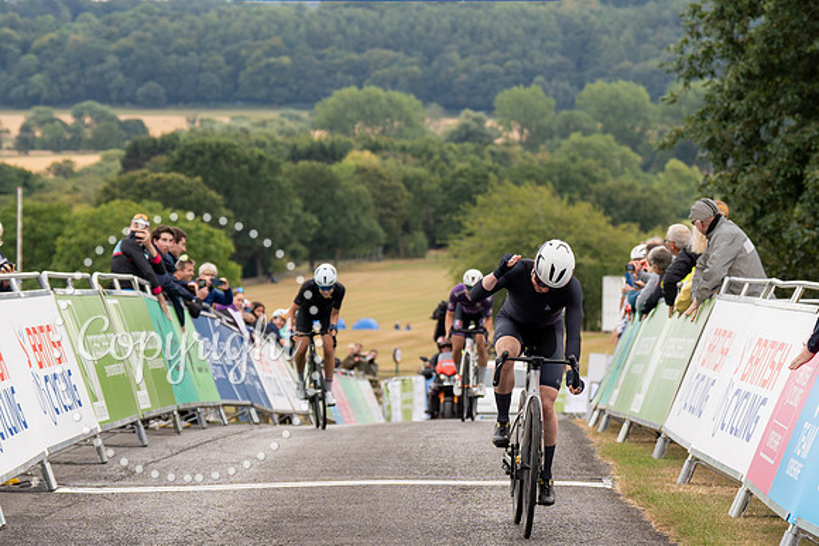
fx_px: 3817
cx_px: 539
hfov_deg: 12.2
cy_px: 174
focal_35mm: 168
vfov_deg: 8.2
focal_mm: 85
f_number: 3.5
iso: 250
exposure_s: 1/1000
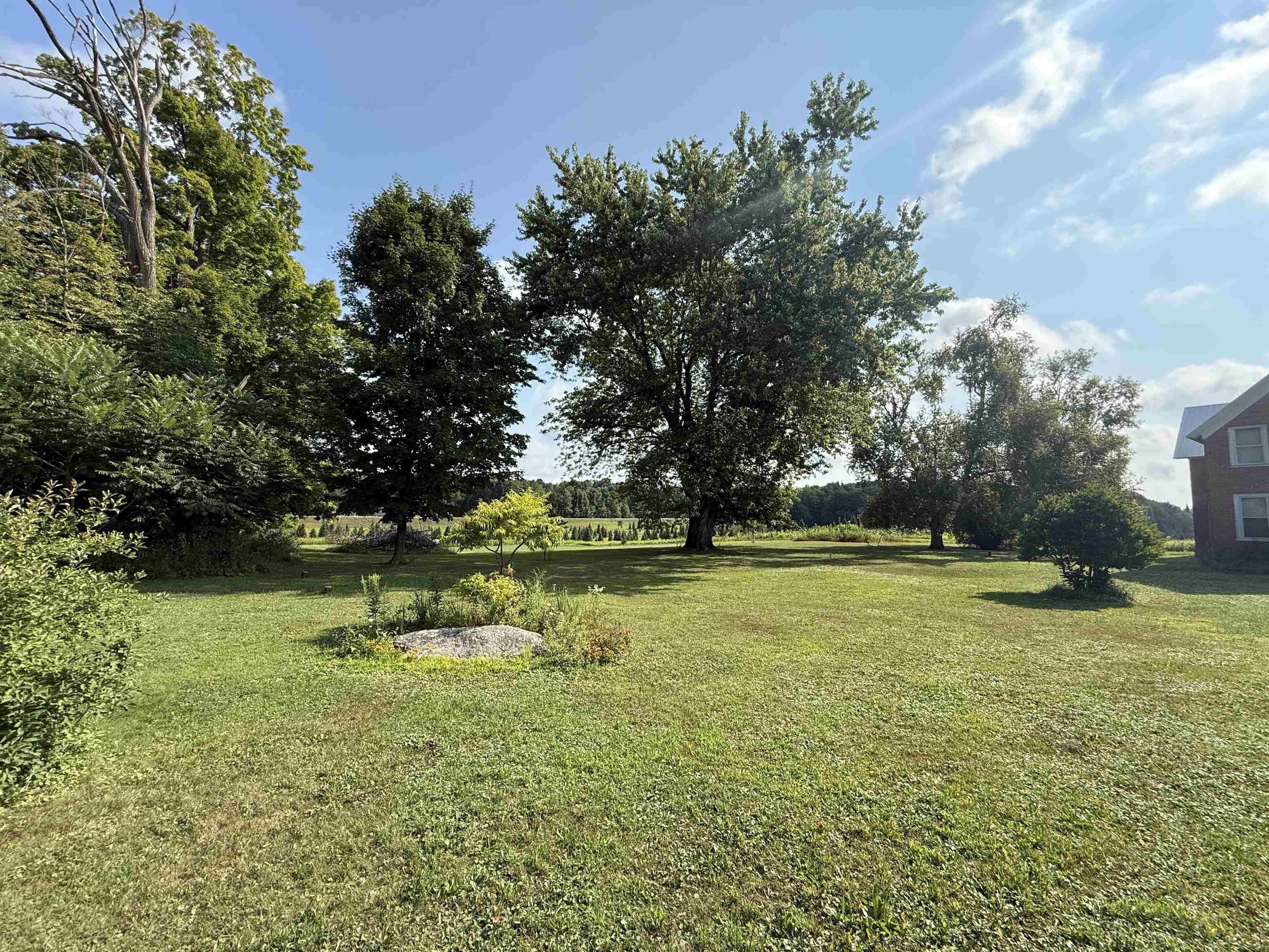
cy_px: 476
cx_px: 634
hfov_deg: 102.1
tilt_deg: +5.5
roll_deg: -0.8
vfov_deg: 85.7
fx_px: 513
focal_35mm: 14
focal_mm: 2.22
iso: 64
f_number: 2.2
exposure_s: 1/1105
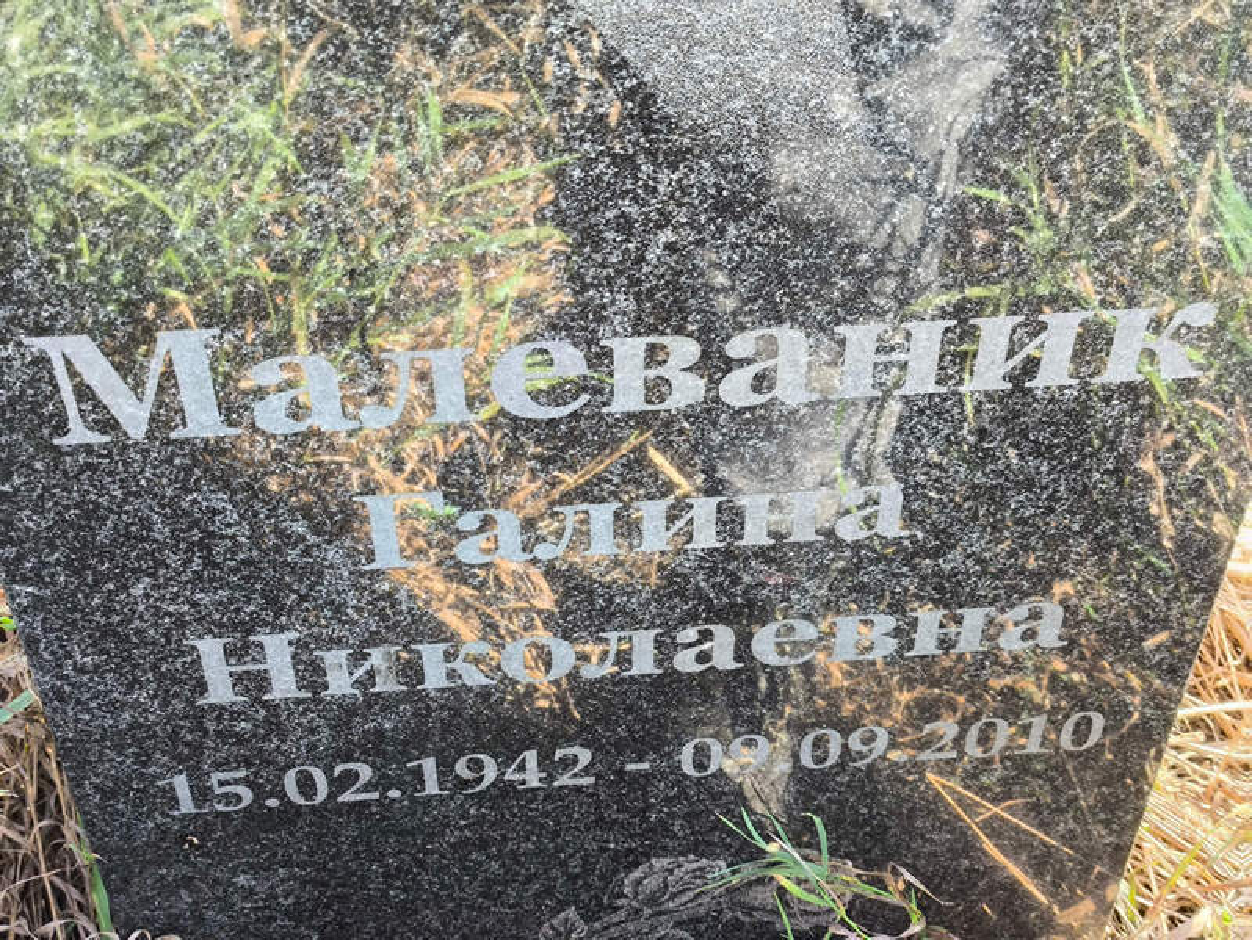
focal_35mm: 50
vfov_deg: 29.1
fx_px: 1809
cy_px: 470
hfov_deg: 38.2
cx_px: 626
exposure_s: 1/99.9
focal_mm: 4.71
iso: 100
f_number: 1.7
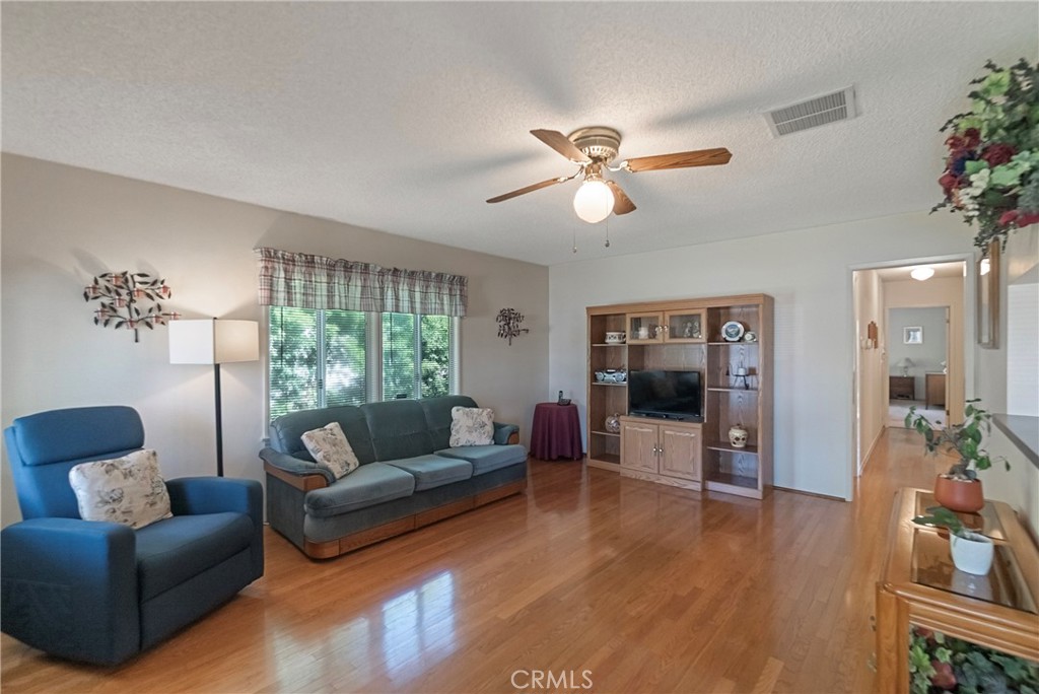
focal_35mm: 15
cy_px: 347
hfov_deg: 100.4
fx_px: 433
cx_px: 520
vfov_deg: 77.4
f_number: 5.6
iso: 800
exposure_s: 1/40
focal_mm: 10
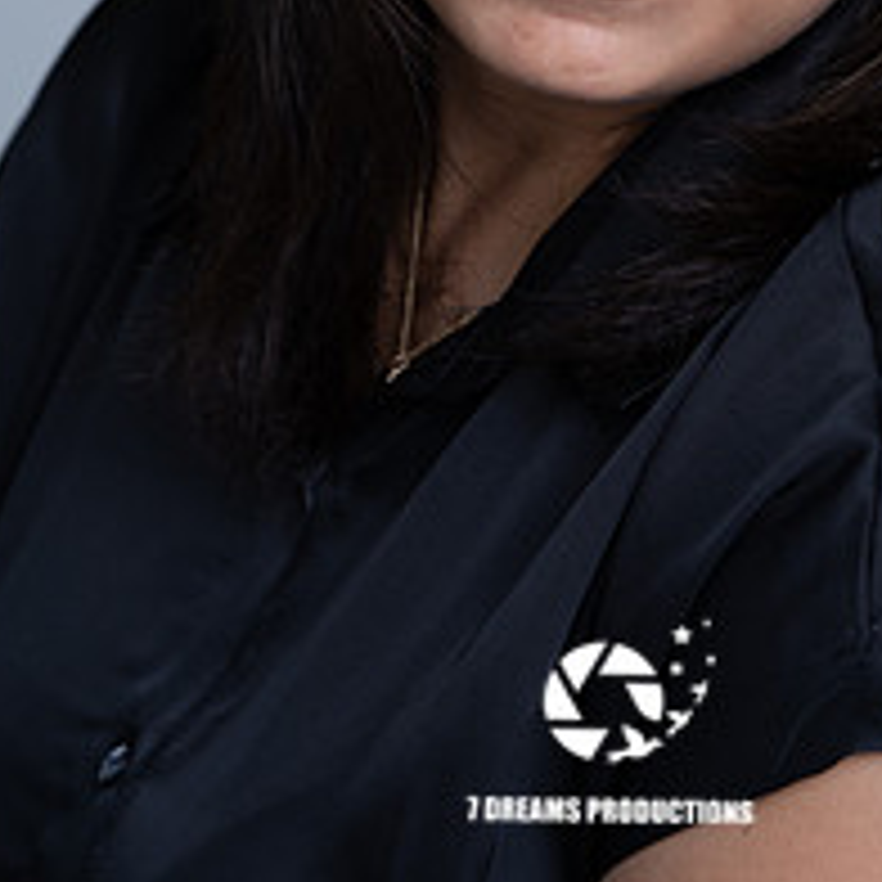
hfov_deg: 5.2
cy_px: -50
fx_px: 9743
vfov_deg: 5.2
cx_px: 612
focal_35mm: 338
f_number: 5.6
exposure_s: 1/200
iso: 160
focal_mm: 173
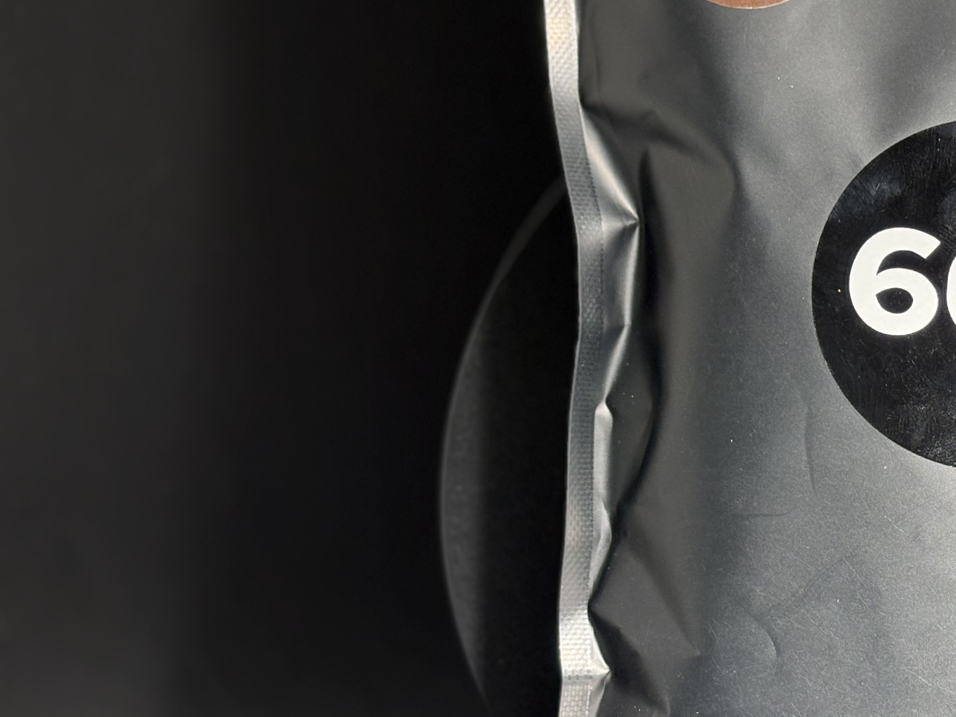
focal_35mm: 101
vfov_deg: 14.6
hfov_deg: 19.1
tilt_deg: +2.0
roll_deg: -0.9
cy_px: 363
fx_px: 2789
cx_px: 865
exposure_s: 1/61
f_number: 1.6
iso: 50
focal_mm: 5.96
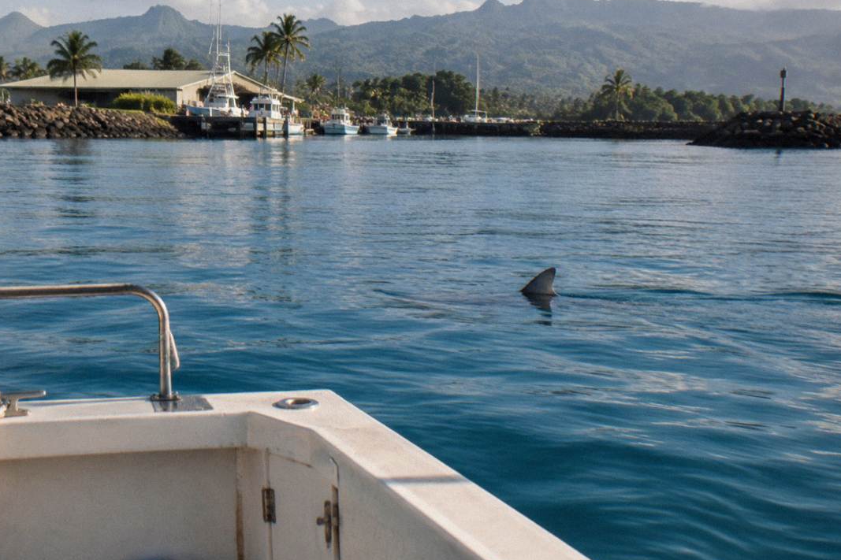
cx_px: 372
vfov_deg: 31.9
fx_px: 981
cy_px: 298
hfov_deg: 46.3
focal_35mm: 42
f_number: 5
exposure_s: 1/1250
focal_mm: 35
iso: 500
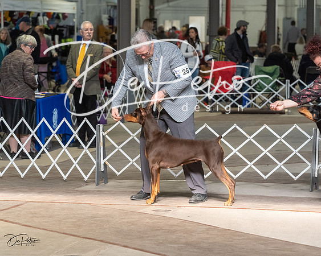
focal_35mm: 143
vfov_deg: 10.8
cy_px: 128
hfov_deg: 13.5
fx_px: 1358
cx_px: 160
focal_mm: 127
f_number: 5
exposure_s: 1/400
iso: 6400
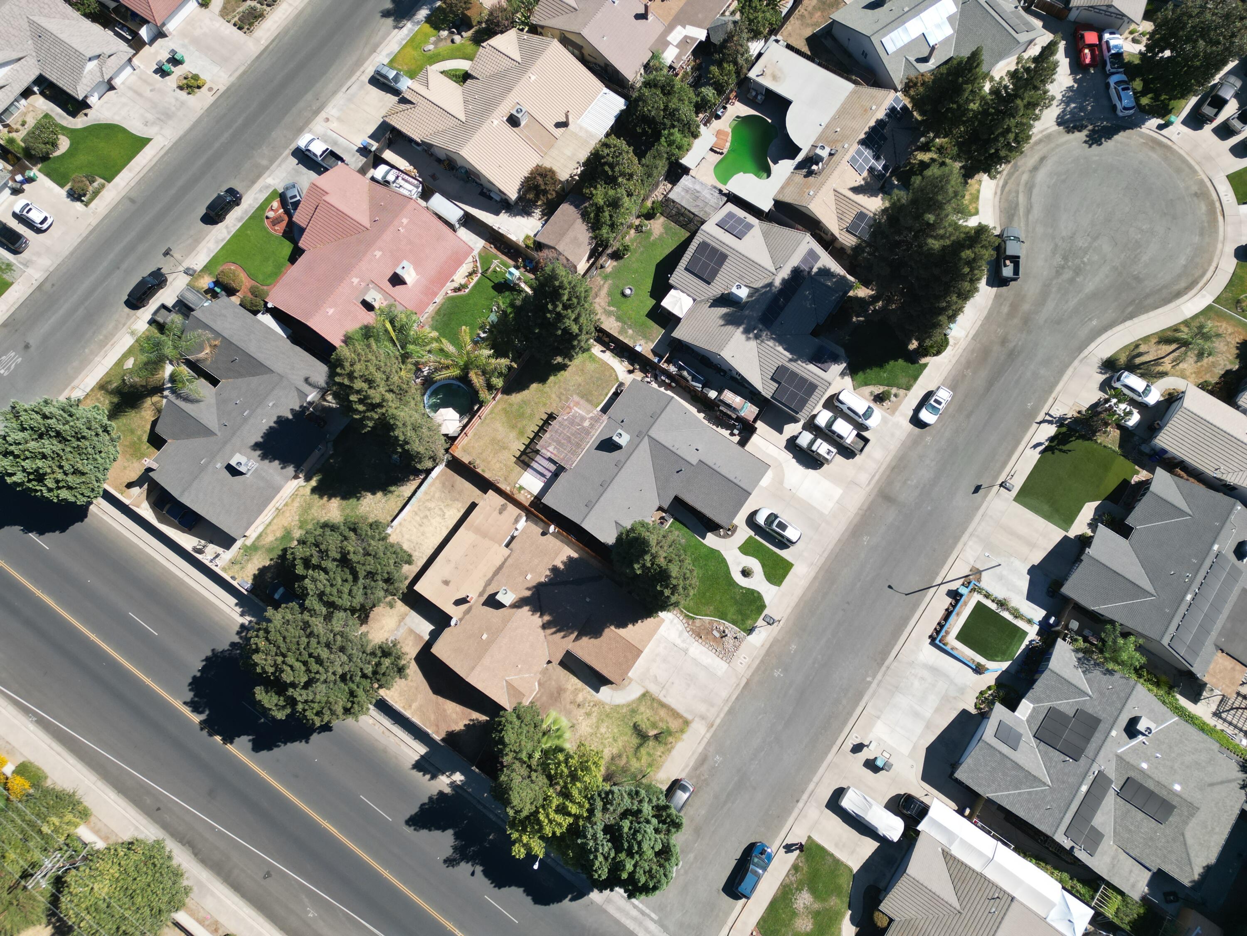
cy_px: 468
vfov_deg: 56.8
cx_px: 624
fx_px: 865
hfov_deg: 71.6
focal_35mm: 24
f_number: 1.7
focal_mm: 6.72
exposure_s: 1/2500
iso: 130
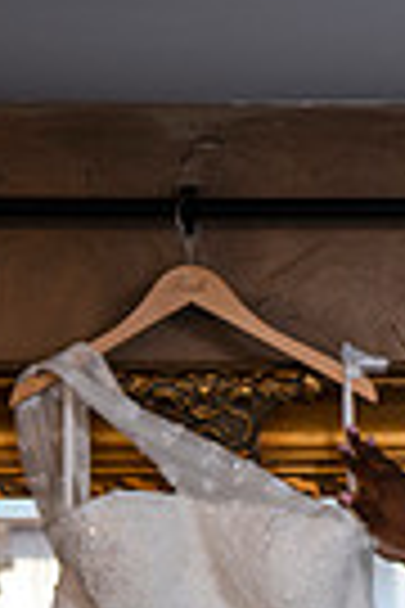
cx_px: 468
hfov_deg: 5.8
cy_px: 955
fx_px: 3948
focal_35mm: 234
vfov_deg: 8.6
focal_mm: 70
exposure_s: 1/160
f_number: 3.5
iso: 200
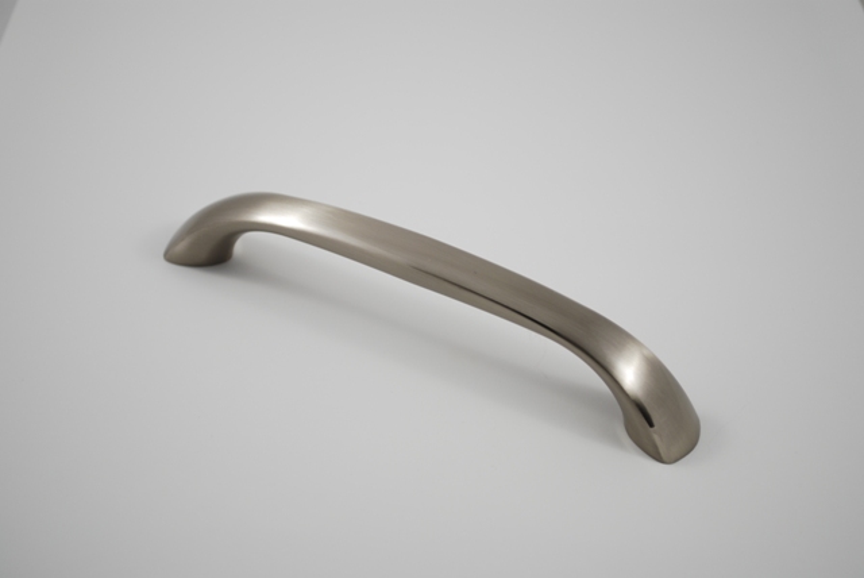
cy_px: 289
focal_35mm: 66
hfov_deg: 30.5
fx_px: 1585
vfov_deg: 20.7
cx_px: 432
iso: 100
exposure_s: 1/25
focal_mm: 44
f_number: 5.3
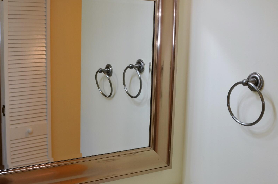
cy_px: 95
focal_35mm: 51
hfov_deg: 38.7
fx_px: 393
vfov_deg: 26.4
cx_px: 104
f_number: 4
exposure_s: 1/60
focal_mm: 18
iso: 100
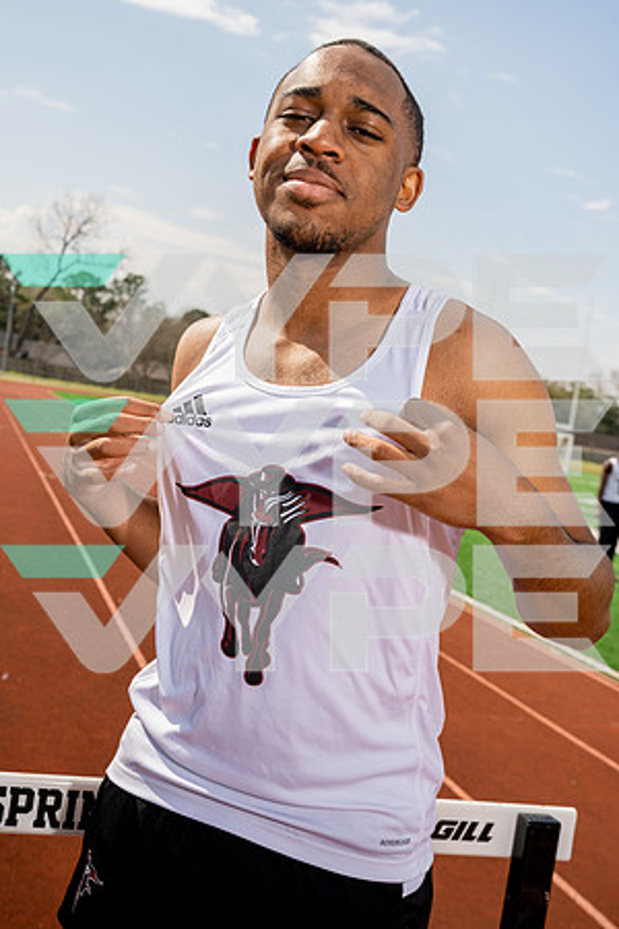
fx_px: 1238
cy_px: 464
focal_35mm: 48
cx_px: 310
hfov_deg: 28.1
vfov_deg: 41.1
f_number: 8
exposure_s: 1/250
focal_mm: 48
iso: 100
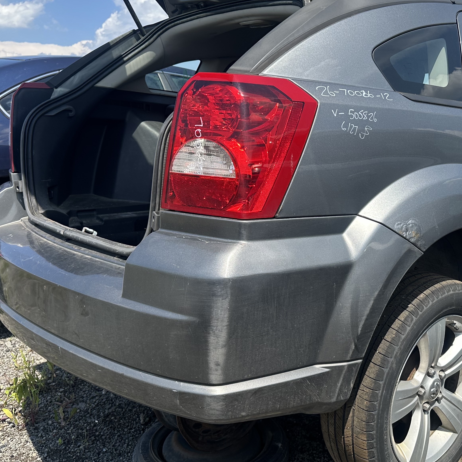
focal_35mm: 37
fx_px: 559
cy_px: 199
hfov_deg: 43.7
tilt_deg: -6.1
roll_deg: -3.7
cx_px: 338
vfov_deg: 44.8
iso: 80
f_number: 1.78
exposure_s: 1/2967
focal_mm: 6.86
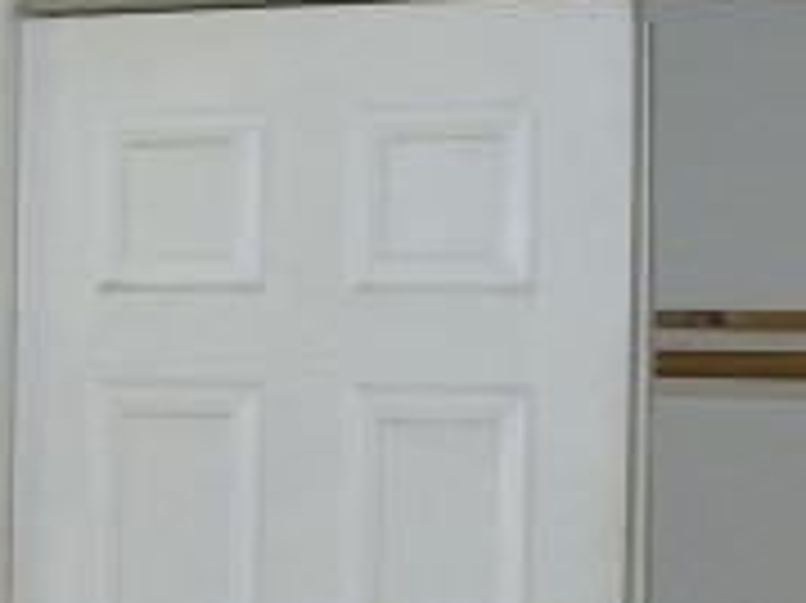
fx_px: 3165
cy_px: 598
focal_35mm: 136
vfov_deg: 10.8
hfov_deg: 14.4
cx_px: 122
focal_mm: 6.2
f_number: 2.7
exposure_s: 1/60
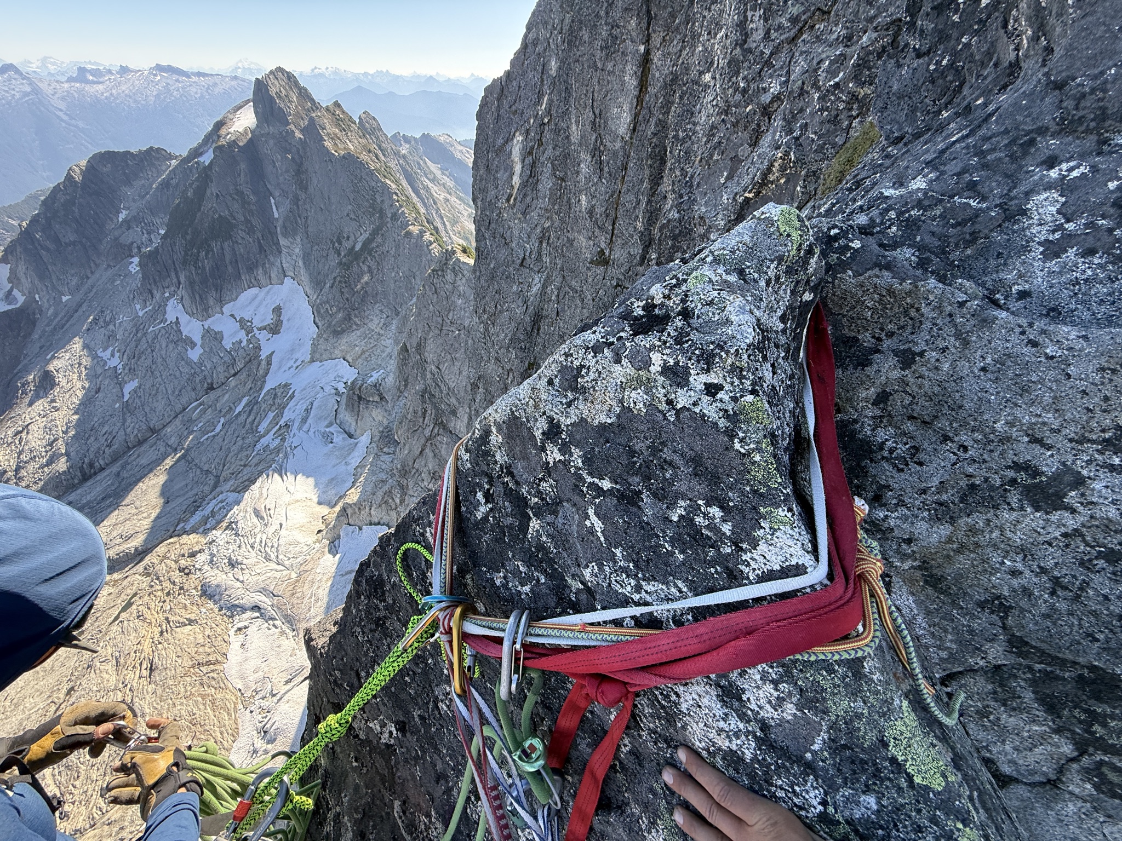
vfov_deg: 85.7
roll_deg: +0.3
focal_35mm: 14
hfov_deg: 102.1
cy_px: 420
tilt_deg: -36.7
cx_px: 561
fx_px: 454
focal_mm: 2.22
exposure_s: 1/298
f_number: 2.2
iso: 64
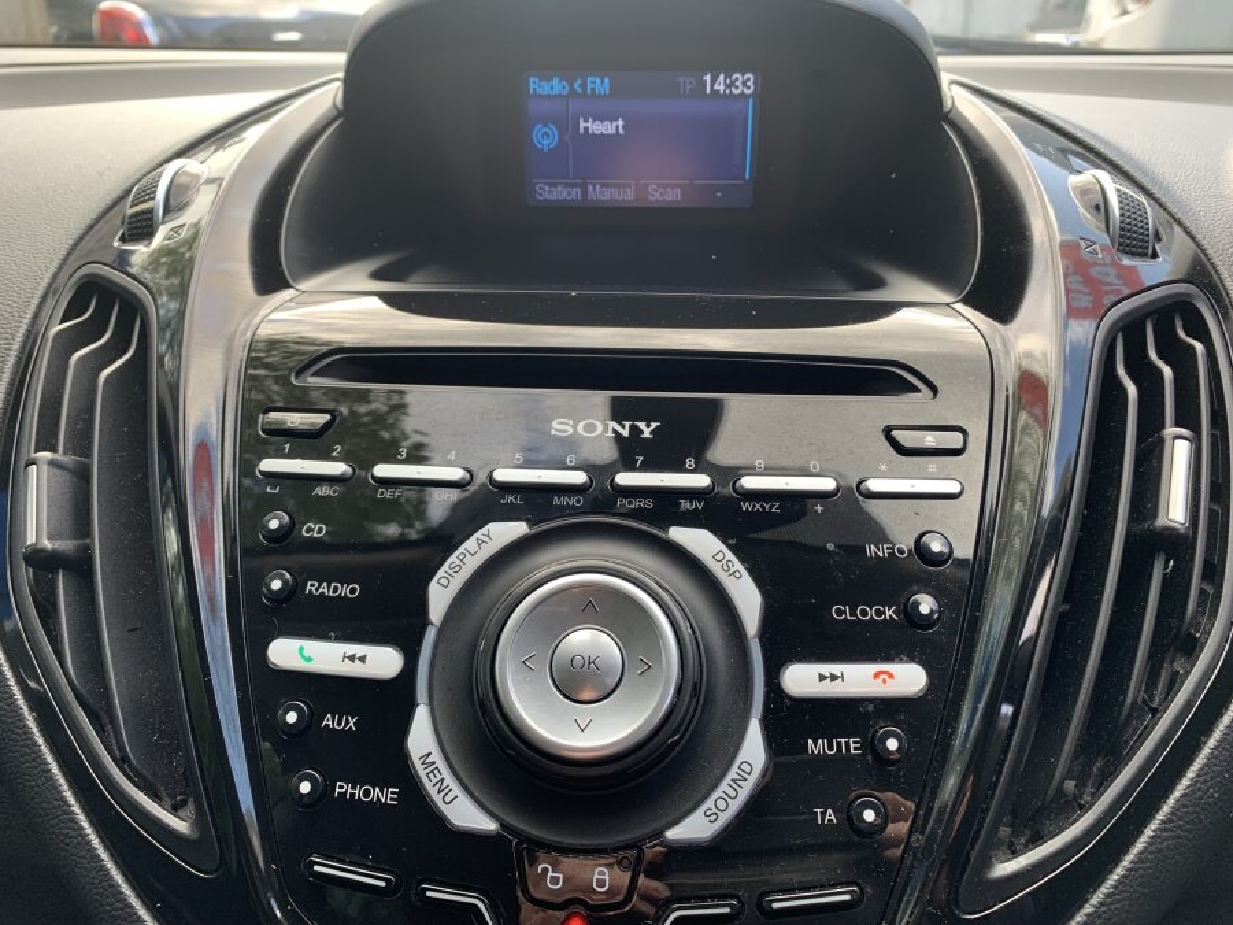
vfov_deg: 53.1
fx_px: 926
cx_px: 616
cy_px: 462
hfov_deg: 67.3
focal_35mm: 26
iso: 50
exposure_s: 1/121
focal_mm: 4.25
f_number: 1.8
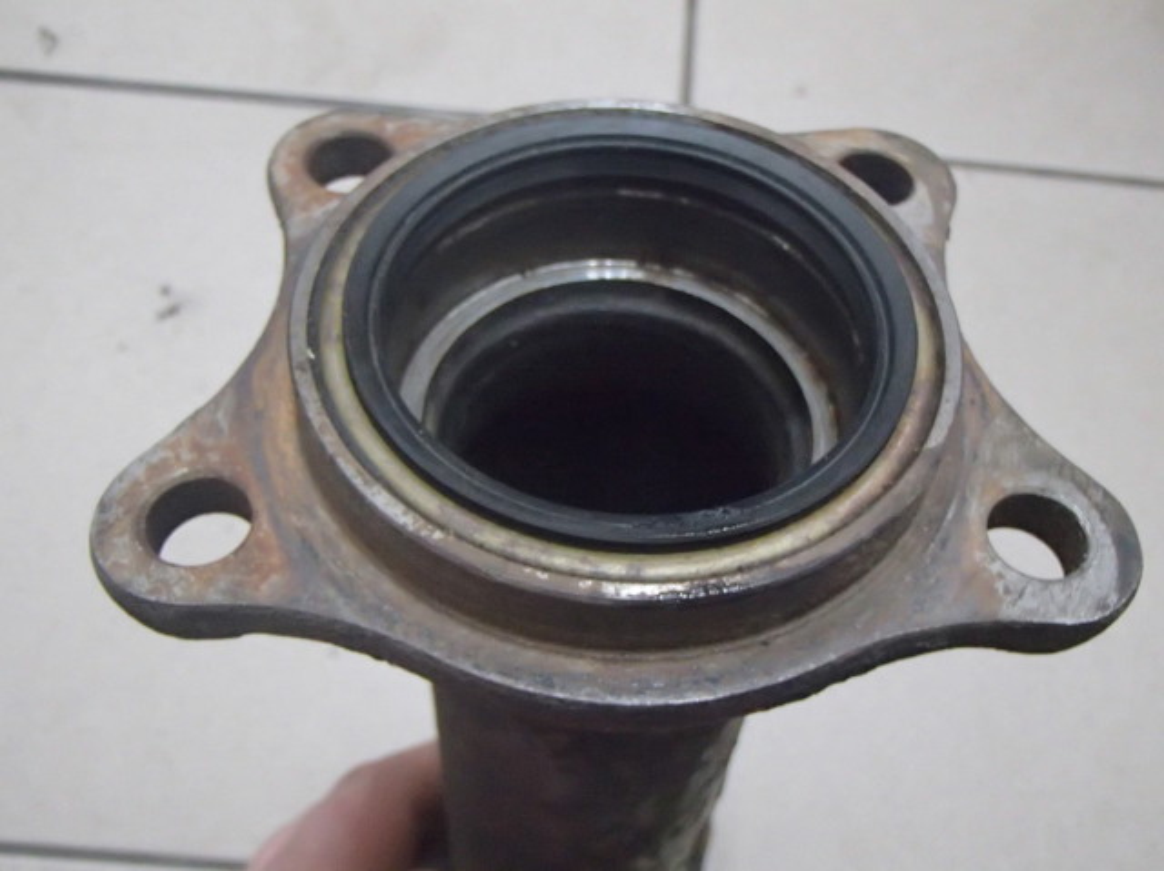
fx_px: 1243
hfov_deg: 50.2
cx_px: 582
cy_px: 436
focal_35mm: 37
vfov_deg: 38.6
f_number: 4.7
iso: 1600
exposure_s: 1/25
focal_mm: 6.64
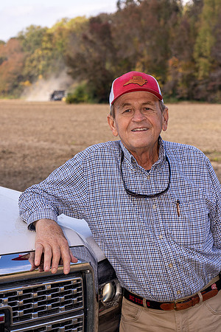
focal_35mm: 101
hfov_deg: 13.6
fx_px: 930
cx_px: 110
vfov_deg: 20.2
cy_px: 166
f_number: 9
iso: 250
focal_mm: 101
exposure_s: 1/250
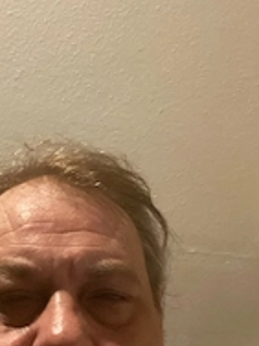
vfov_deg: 29.9
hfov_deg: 22.5
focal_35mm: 64
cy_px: 248
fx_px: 638
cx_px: 35
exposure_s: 1/17
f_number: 2.2
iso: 800
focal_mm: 2.71
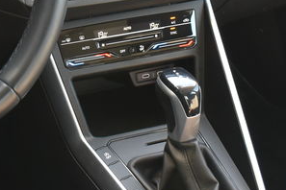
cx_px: 82
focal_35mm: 101
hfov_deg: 20.1
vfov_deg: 13.3
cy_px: -6
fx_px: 802
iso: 800
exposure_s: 1/60
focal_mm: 20
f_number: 4
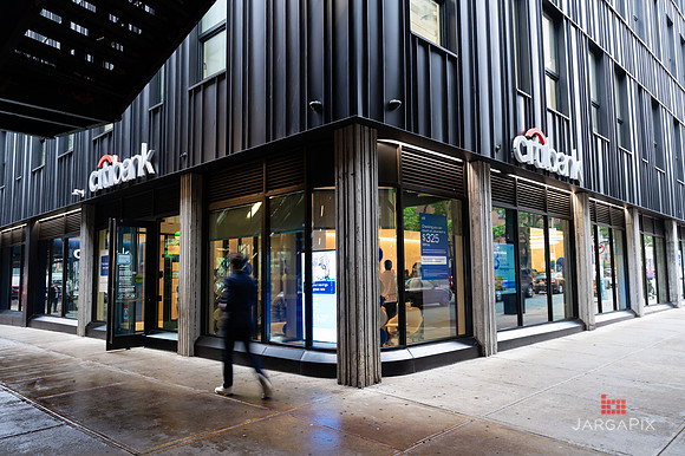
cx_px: 344
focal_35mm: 27
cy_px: 227
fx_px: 507
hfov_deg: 68.1
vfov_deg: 48.4
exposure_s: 1/10
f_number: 4
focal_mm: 25.5
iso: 100
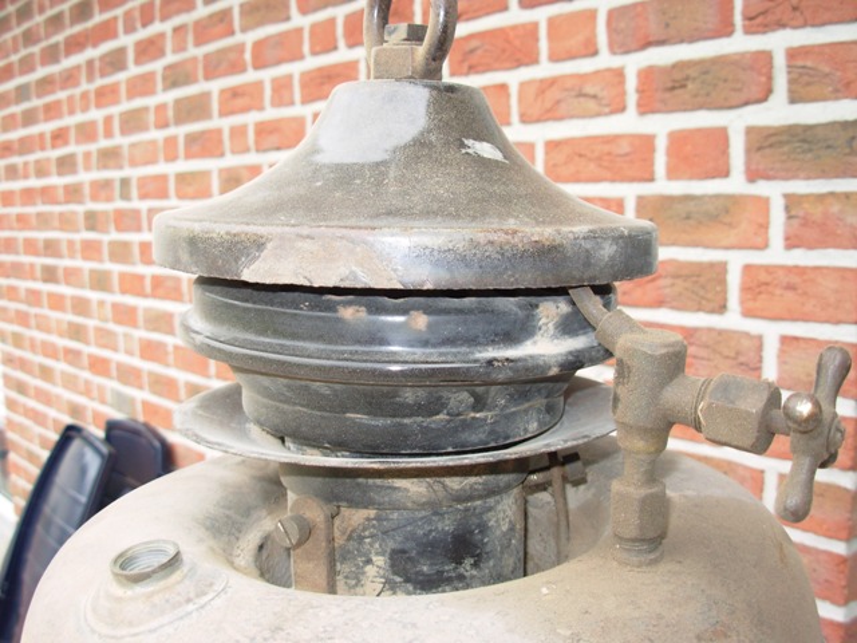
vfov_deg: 37.7
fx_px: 941
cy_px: 322
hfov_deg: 49.0
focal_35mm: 38
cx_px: 428
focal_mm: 6.3
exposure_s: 1/49.4
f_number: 2.9
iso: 50
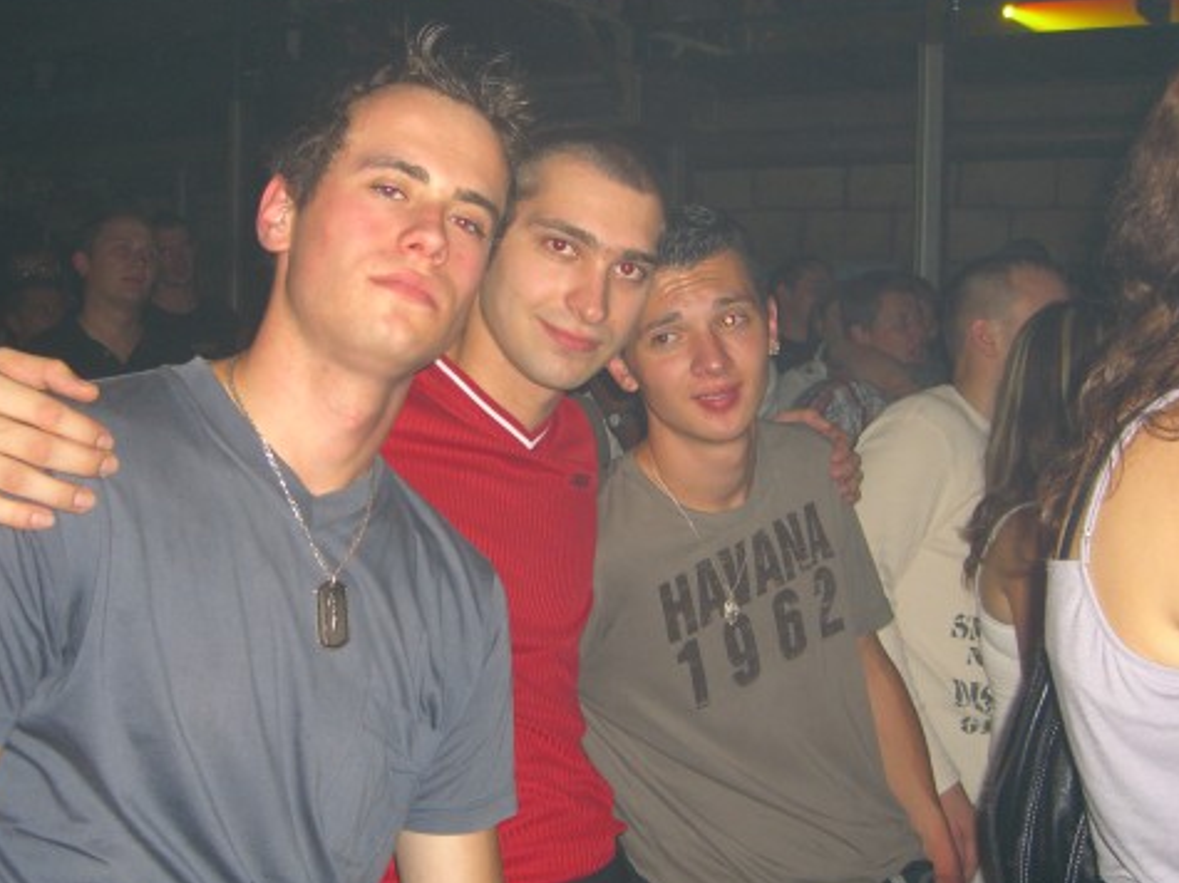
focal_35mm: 48
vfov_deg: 30.3
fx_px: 1634
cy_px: 442
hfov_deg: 39.6
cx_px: 519
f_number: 2.8
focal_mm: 7.9
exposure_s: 1/60
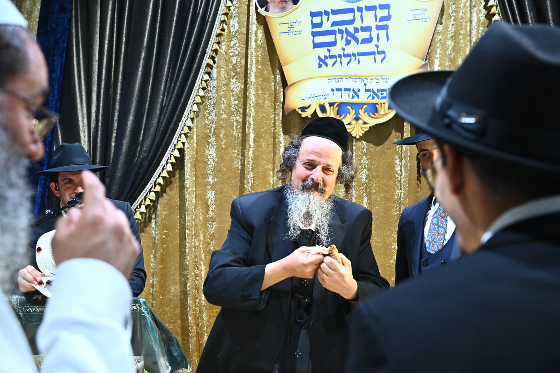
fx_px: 591
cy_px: 186
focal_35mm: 38
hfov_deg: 50.7
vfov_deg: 35.0
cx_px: 280
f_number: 4
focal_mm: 38
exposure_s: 1/160
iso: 1600
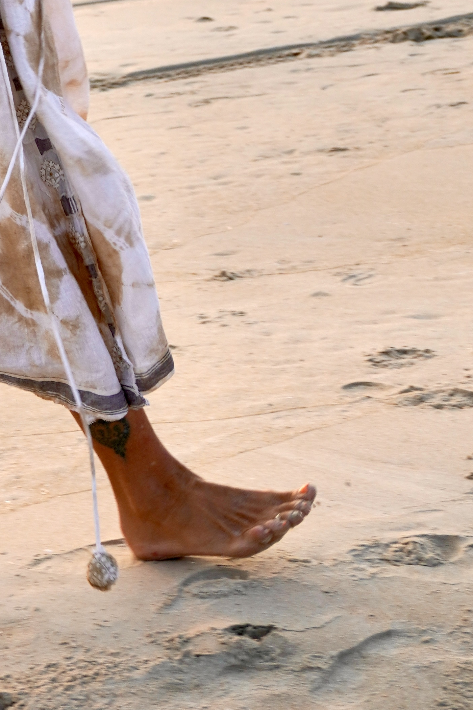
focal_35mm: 141
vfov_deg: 14.2
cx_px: -141
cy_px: -44
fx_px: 2787
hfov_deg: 9.5
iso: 100
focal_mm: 33
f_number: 5.6
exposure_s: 1/160
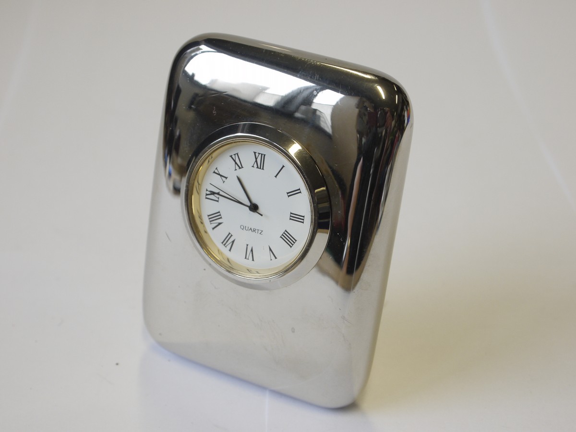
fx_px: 1231
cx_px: 288
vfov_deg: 19.9
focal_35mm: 74
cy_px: 216
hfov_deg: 26.3
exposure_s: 1/50
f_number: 8
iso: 400
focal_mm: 37
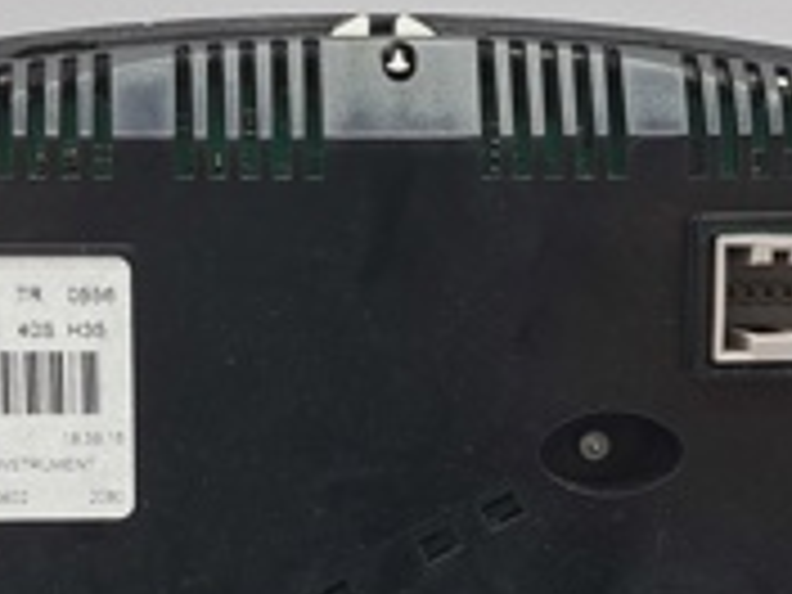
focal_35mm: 98
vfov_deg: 15.0
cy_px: 506
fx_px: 2242
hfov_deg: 20.0
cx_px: 364
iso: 50
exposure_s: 1/50
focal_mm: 4
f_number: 1.8
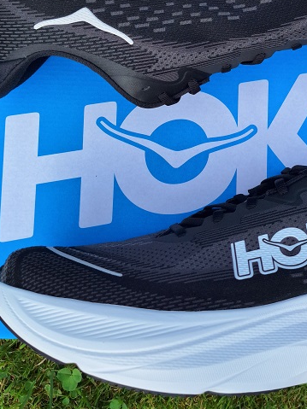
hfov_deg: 29.8
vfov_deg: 38.7
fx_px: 568
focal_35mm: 48
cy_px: 103
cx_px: 227
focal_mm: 5.54
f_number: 1.8
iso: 40
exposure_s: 1/1170
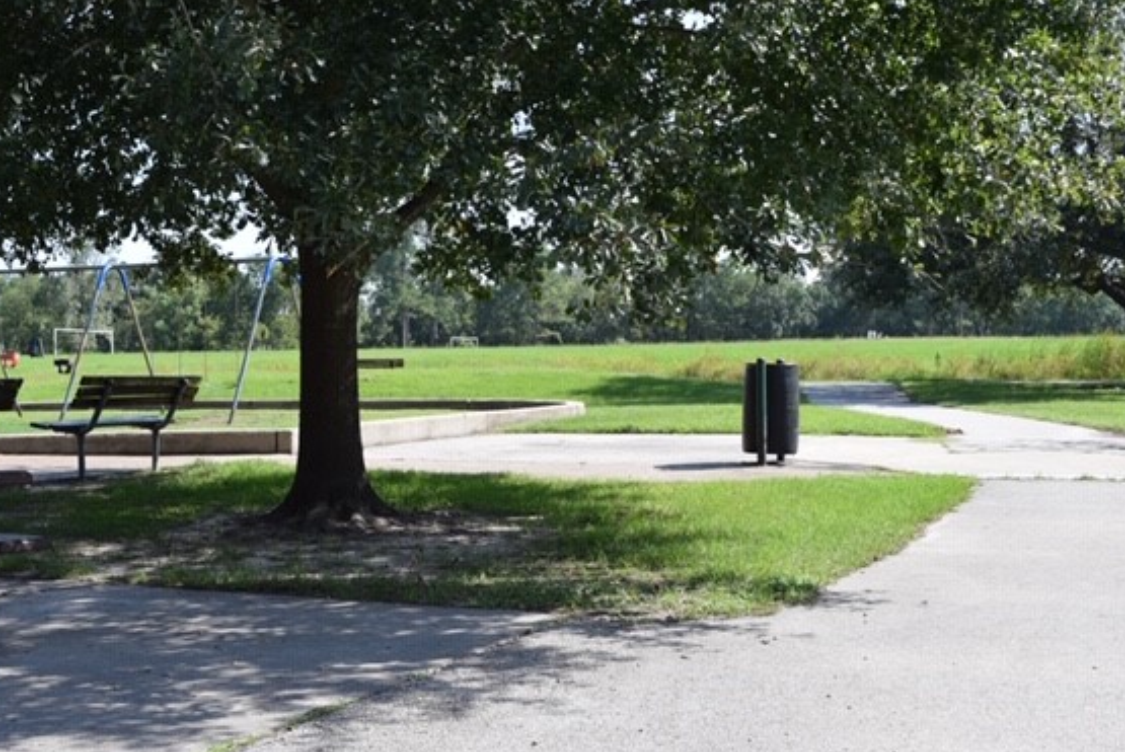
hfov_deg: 37.1
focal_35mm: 54
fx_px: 1676
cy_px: 385
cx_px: 493
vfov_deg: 25.3
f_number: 8
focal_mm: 31
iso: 200
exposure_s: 1/250
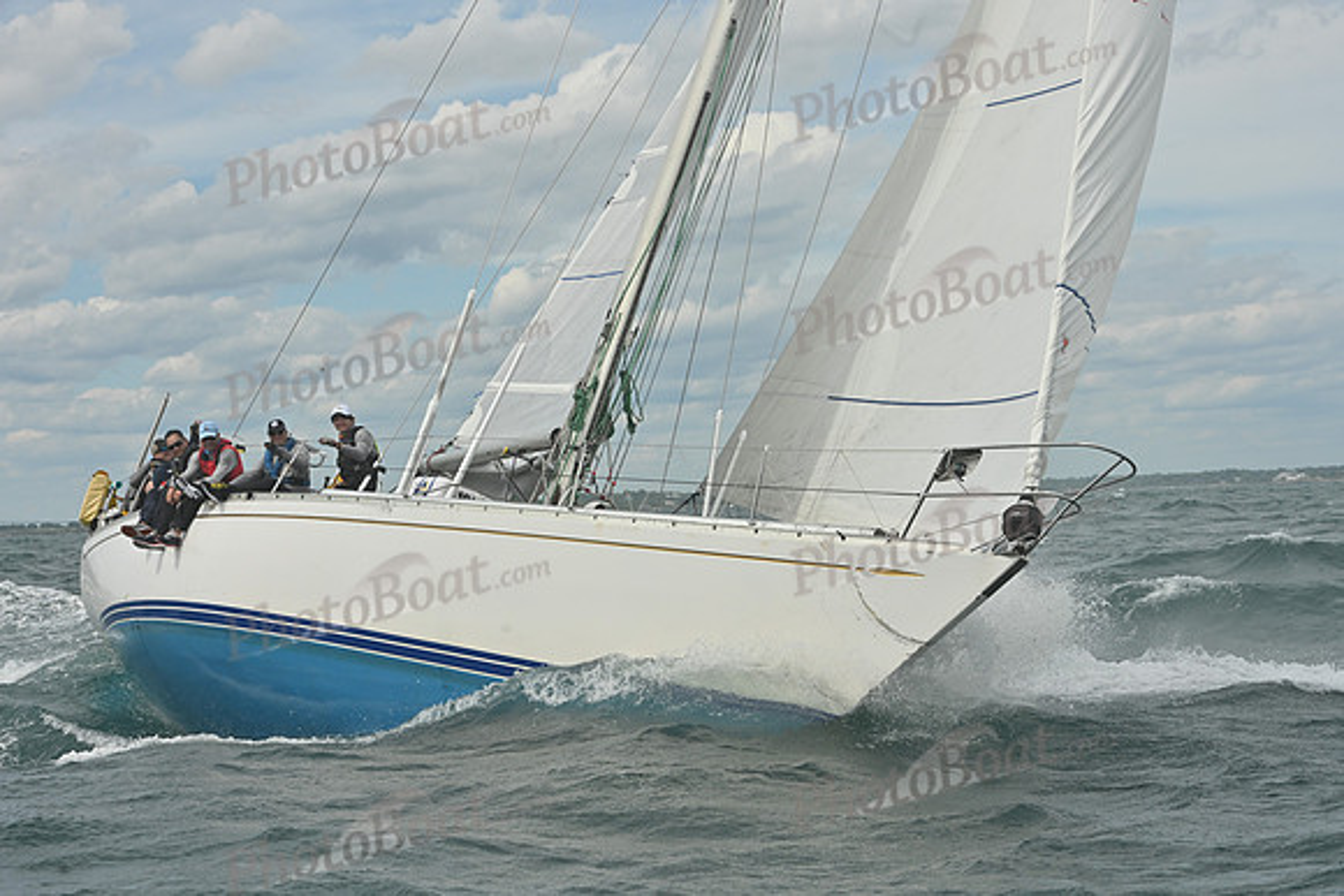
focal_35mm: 70
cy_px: 448
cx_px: 672
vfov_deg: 19.5
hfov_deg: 28.8
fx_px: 2614
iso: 320
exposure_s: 1/1250
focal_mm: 70
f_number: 13
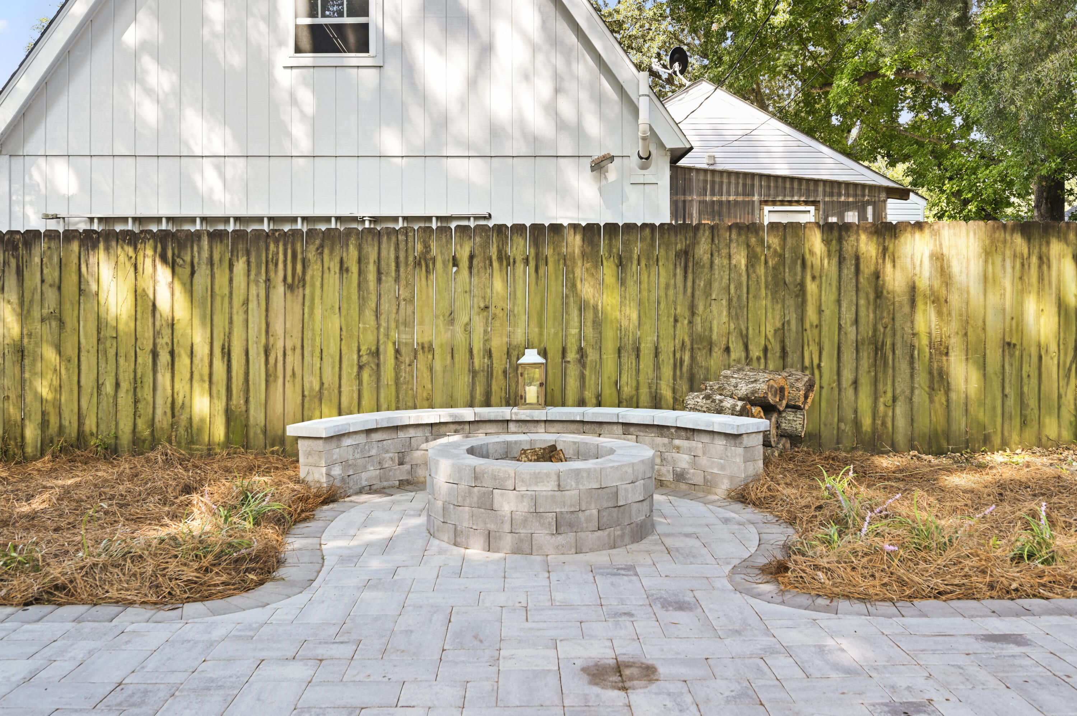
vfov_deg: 43.6
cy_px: 358
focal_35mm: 30
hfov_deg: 62.0
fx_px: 897
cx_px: 538
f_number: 6.3
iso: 320
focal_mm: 30
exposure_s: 1/50
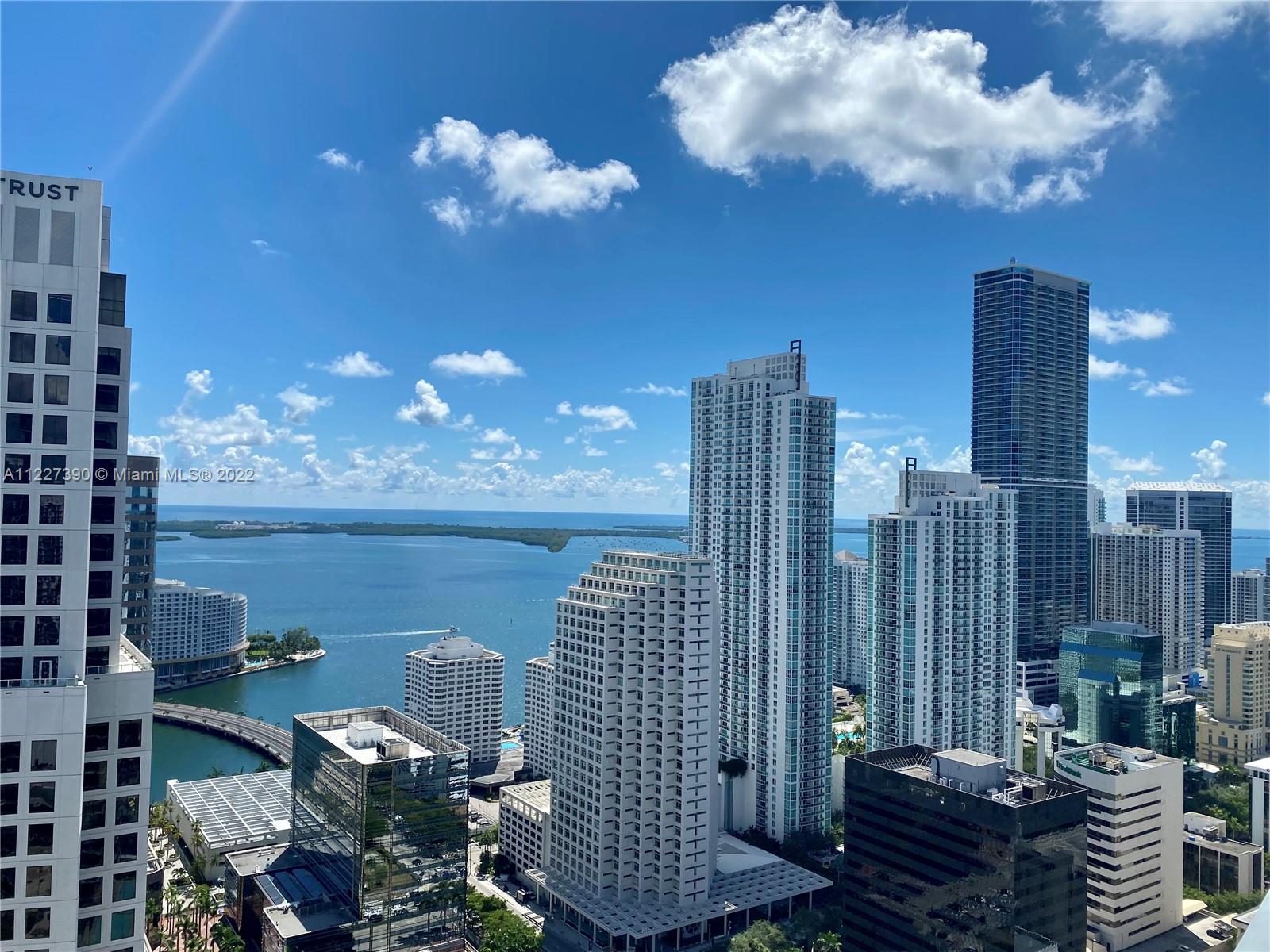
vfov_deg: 53.1
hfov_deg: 67.3
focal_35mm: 26
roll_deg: -1.7
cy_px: 476
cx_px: 635
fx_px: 954
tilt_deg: +2.6
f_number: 1.8
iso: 32
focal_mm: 4.25
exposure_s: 1/5236
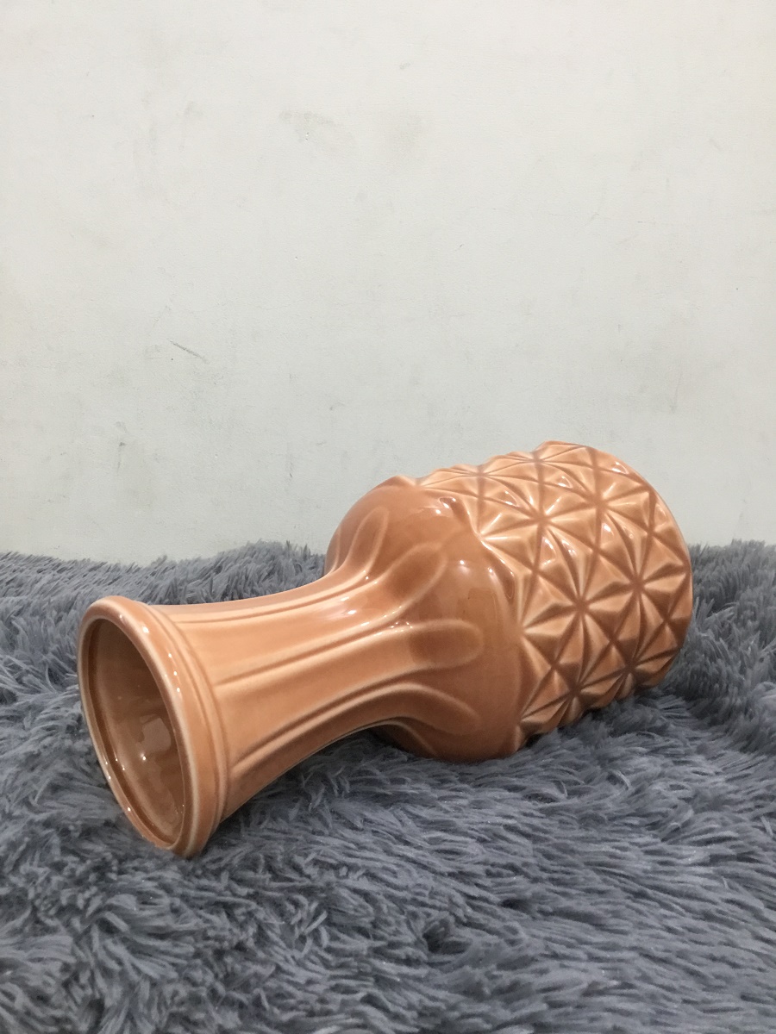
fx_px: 927
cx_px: 388
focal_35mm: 31
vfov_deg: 58.4
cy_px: 517
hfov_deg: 45.4
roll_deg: +0.4
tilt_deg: -11.5
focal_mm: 3.3
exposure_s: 1/33
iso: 125
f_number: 2.4
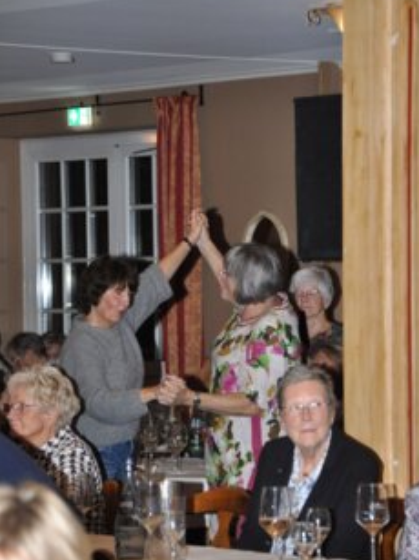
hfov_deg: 8.6
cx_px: 210
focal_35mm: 173
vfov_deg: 11.4
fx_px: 2794
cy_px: 316
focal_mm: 92
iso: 800
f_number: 5.6
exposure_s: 1/60
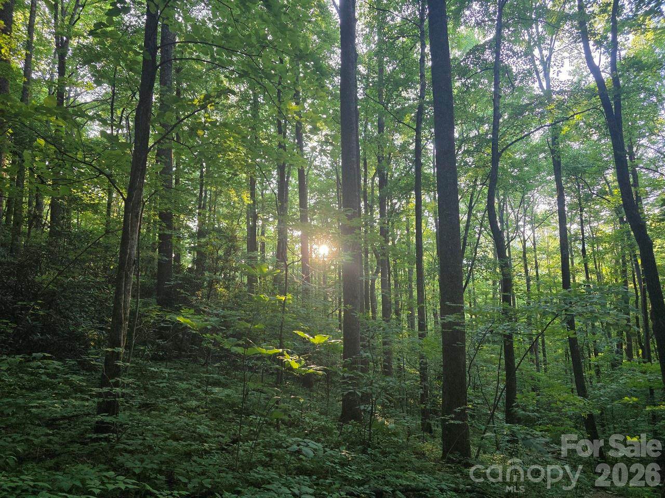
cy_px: 249
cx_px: 332
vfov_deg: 58.9
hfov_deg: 73.9
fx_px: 442
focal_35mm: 23
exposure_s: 1/120
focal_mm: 6.3
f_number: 1.7
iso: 250
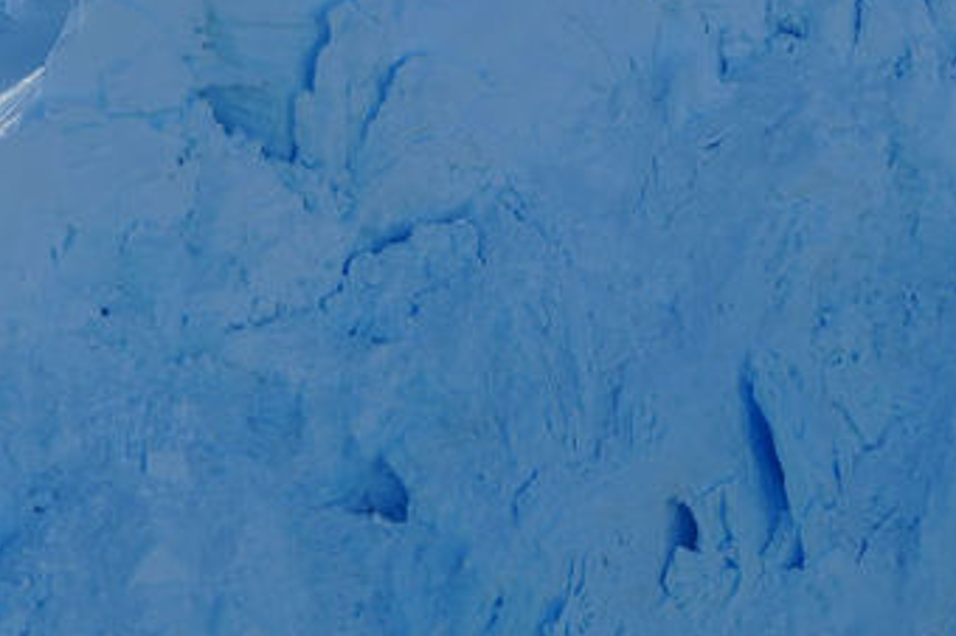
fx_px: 21754
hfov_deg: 2.5
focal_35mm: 820
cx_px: 292
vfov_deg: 1.7
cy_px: 1354
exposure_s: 1/320
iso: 100
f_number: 11
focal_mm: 174
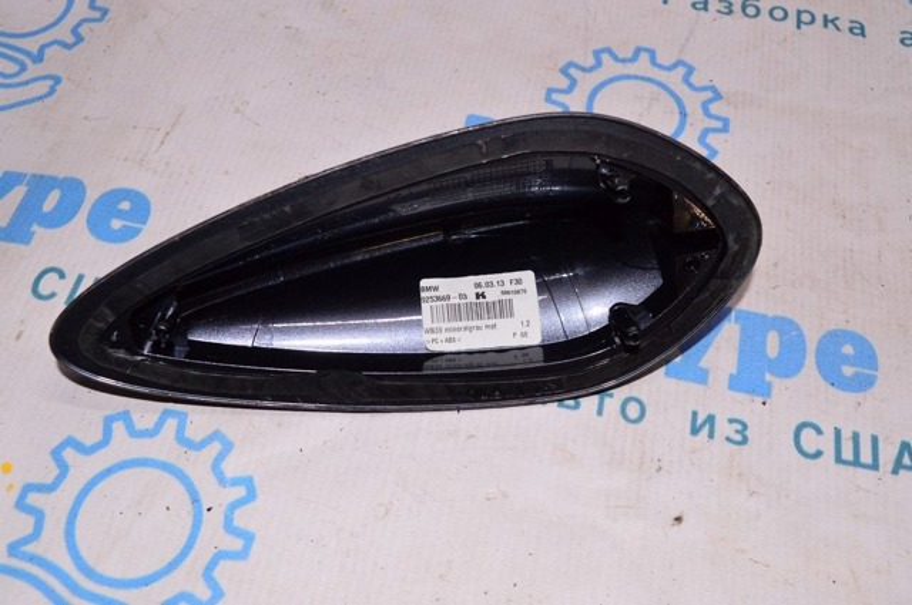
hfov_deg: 49.6
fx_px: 987
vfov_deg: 34.1
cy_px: 302
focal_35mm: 39
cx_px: 456
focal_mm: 26
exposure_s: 1/200
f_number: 8
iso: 1600
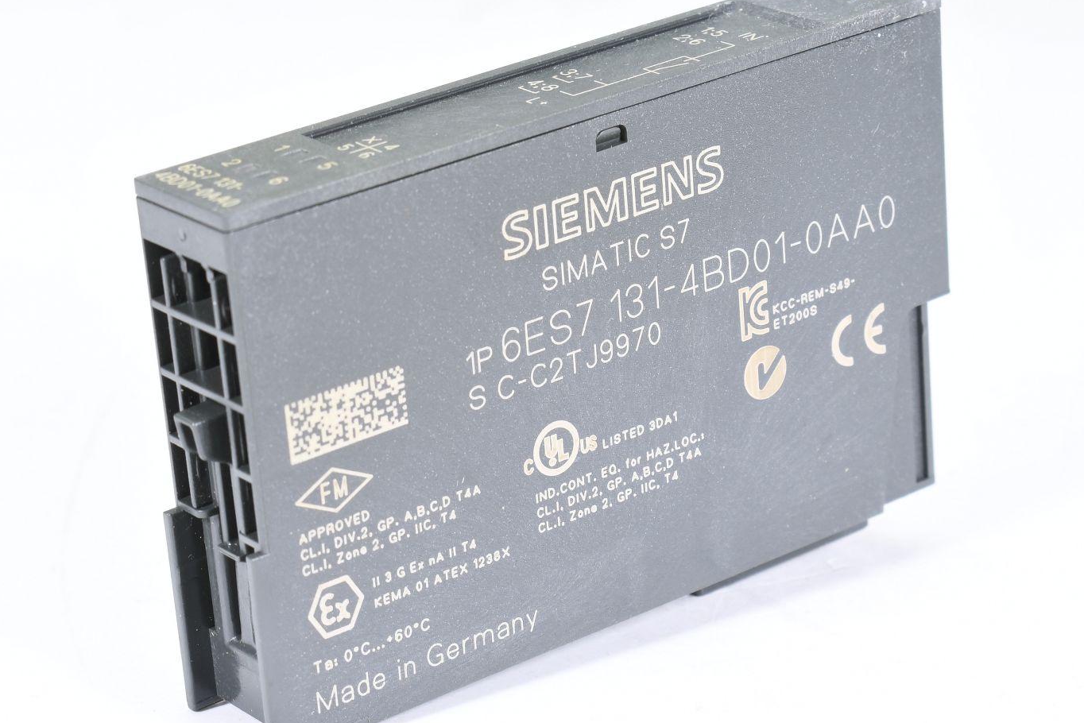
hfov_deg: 16.8
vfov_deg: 11.2
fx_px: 3674
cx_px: 570
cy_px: 375
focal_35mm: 122
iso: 250
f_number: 11
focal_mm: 52
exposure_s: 1/20
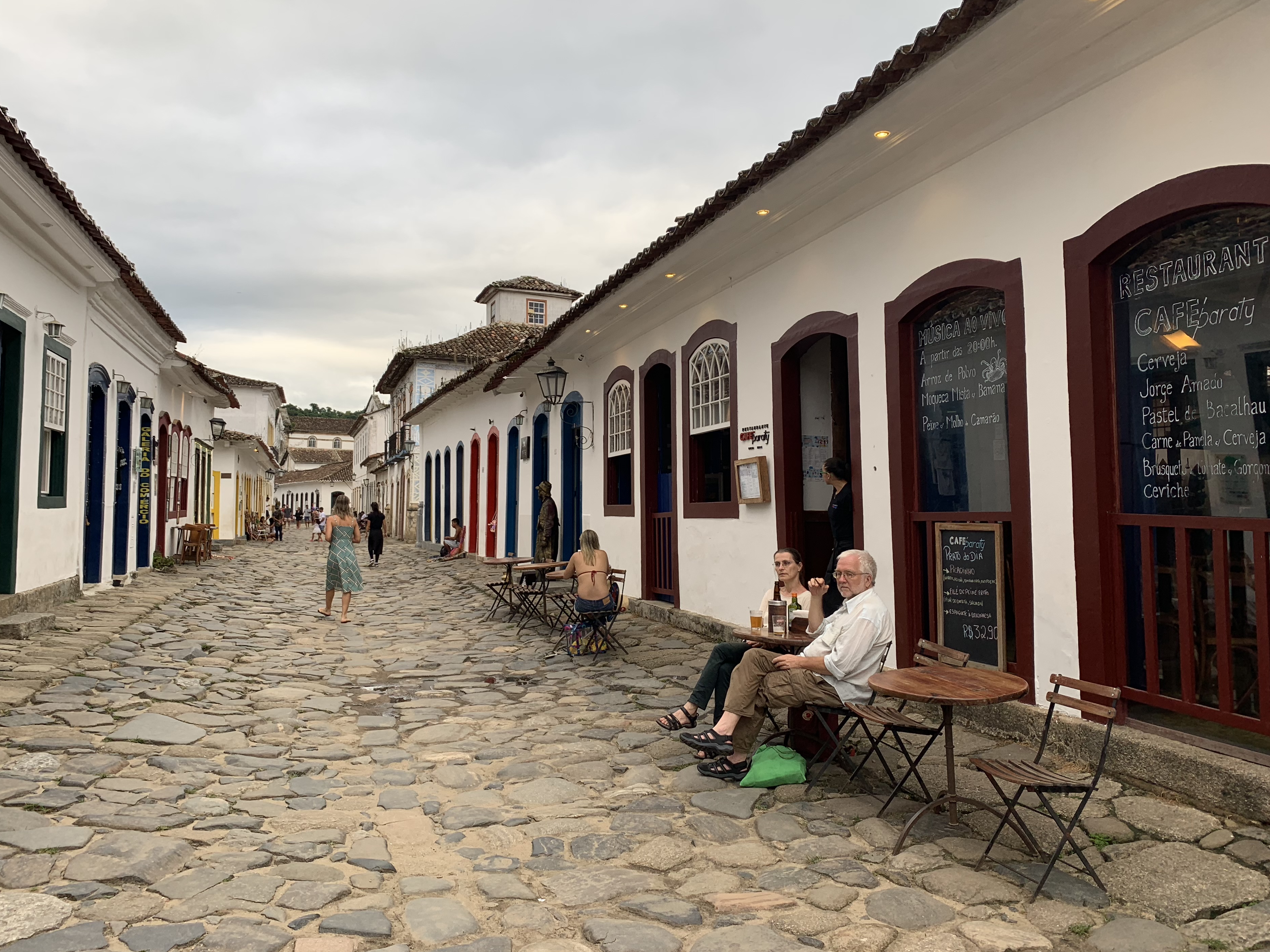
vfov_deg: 49.7
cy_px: 441
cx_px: 599
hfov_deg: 63.4
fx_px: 1027
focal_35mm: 28
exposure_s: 1/169
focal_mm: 4.25
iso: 25
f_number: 1.8
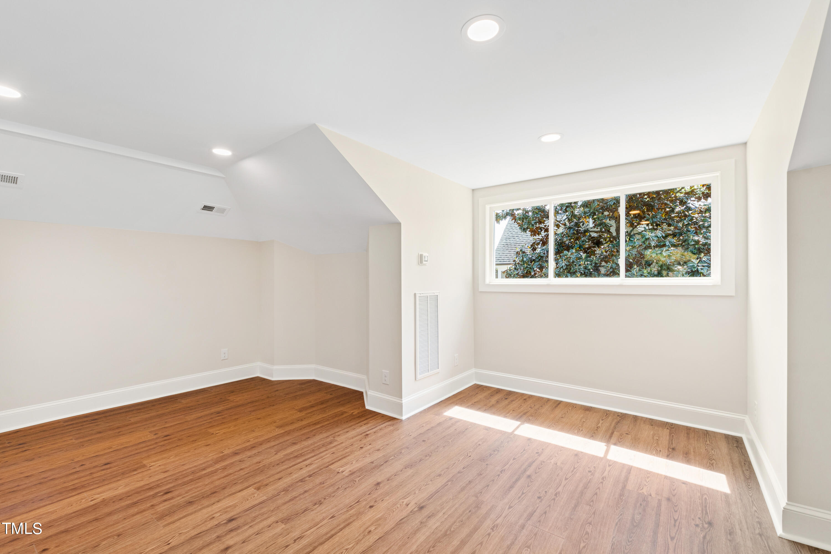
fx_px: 346
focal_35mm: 15
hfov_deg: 100.4
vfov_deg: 77.3
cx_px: 416
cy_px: 277
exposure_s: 1/5
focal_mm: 10
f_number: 8
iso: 100
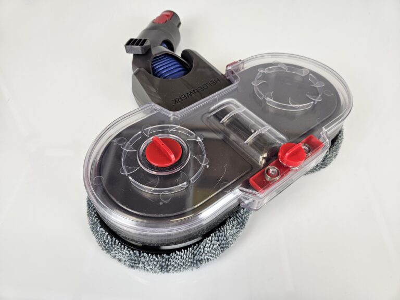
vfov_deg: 58.9
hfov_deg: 73.9
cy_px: 150
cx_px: 200
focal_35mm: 23
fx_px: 266
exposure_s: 1/100
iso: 40
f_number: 1.8
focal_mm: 5.4
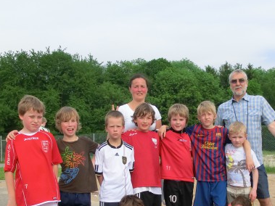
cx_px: 168
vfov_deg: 20.5
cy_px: 165
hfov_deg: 27.3
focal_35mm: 71
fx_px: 564
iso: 80
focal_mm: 7.38
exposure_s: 1/400
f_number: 4
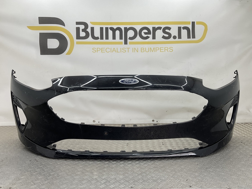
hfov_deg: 61.7
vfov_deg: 48.2
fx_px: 211
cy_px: 94
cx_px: 126
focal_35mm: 29
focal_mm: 3
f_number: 1.8
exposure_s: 1/120
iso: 20
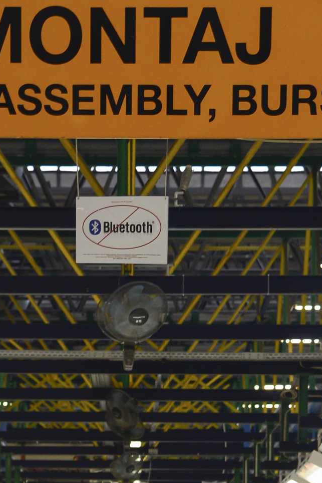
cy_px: 533
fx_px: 1569
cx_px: 129
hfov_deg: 11.7
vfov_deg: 16.9
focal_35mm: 117
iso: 1250
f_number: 4
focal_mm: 50
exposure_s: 1/100
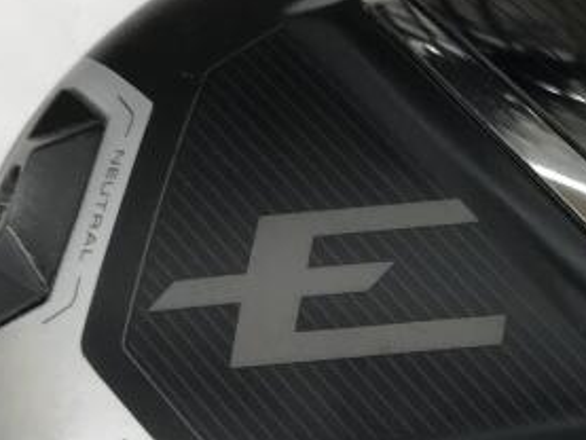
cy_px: 408
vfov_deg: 15.1
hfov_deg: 19.1
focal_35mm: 97
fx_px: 1643
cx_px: 698
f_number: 1.8
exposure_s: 1/120
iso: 40
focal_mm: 3.99
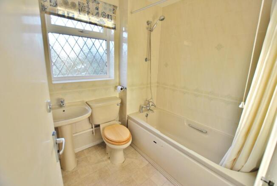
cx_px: 138
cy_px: 93
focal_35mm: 15
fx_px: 116
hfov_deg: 100.3
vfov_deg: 77.5
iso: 100
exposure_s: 1/60
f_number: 4
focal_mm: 10
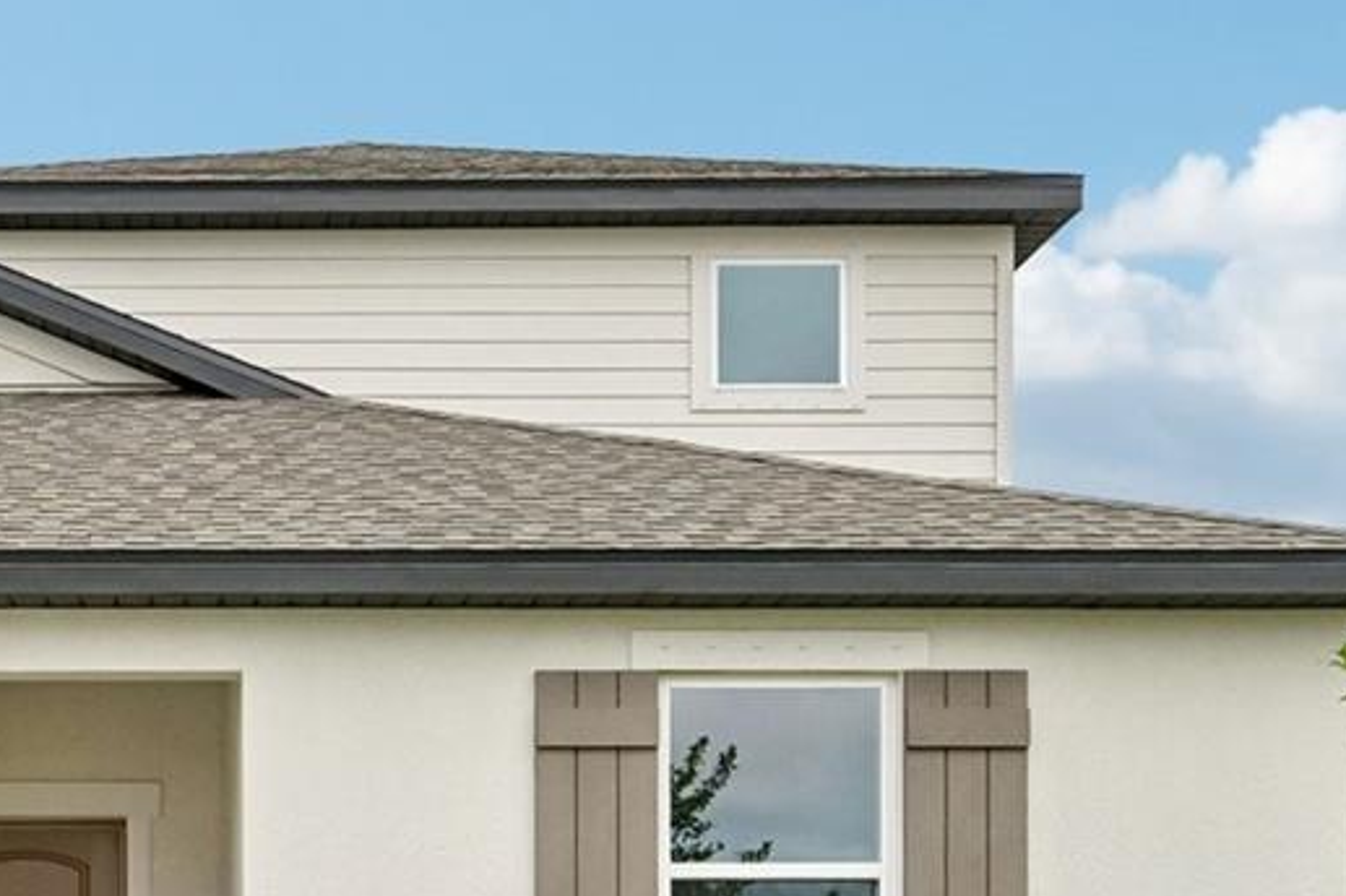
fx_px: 2429
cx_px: -263
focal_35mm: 65
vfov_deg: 20.2
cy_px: 909
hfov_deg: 27.3
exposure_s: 1/1000
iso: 400
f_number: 8
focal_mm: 21
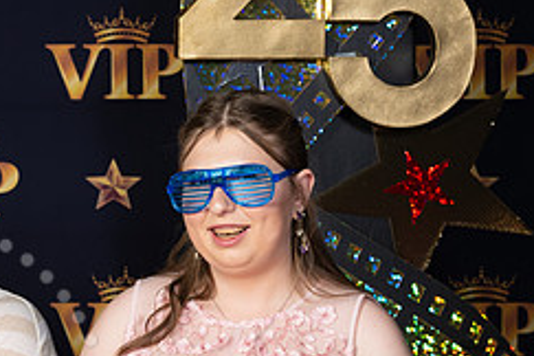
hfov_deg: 11.1
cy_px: 419
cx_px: -165
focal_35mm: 181
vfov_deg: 7.5
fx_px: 2685
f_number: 8
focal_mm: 67
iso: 320
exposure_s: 1/100
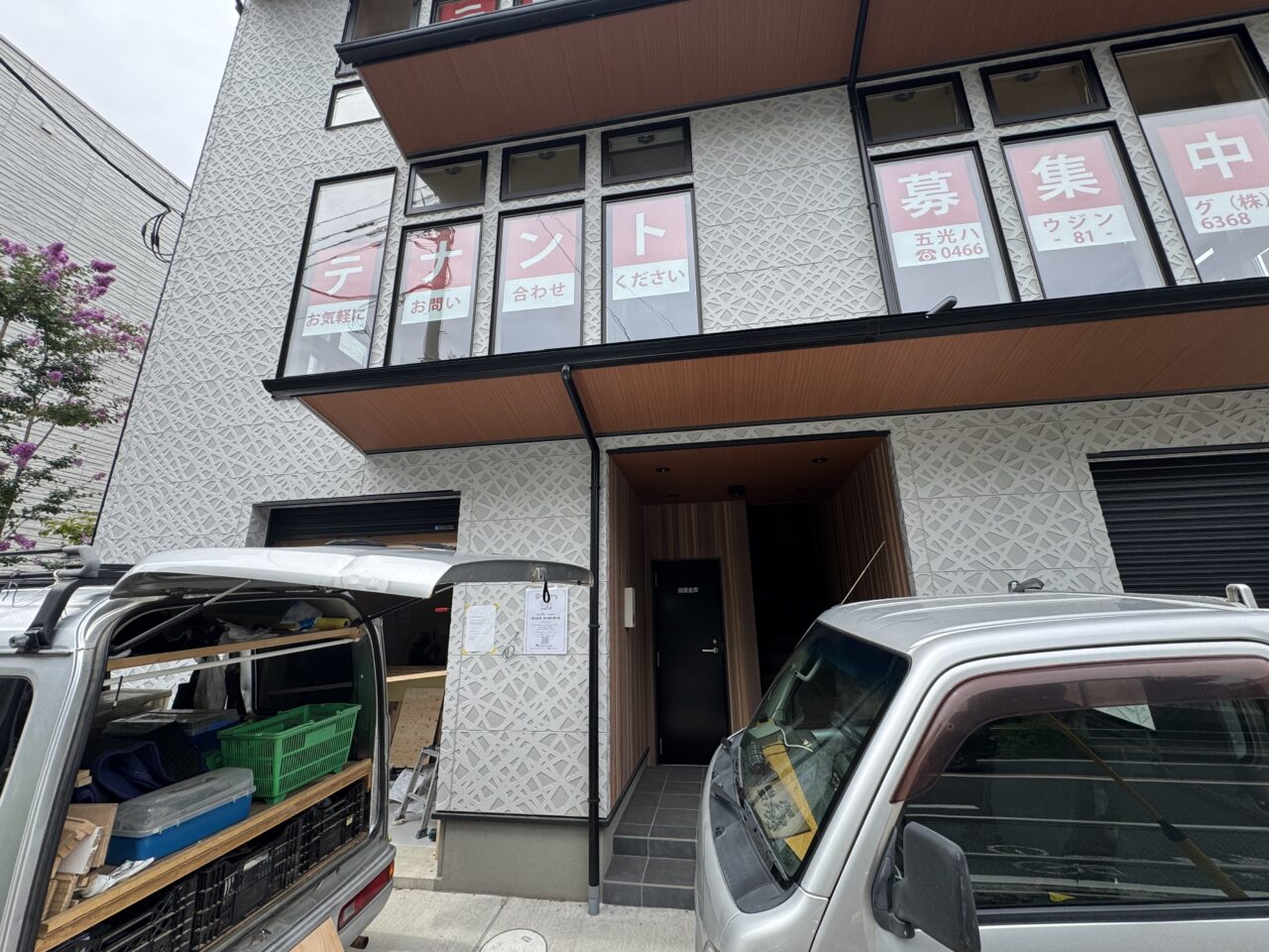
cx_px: 634
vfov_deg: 85.7
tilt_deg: +17.5
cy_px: 476
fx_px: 513
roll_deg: +1.6
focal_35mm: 14
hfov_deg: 102.1
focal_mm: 2.22
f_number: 2.2
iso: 40
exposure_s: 1/556
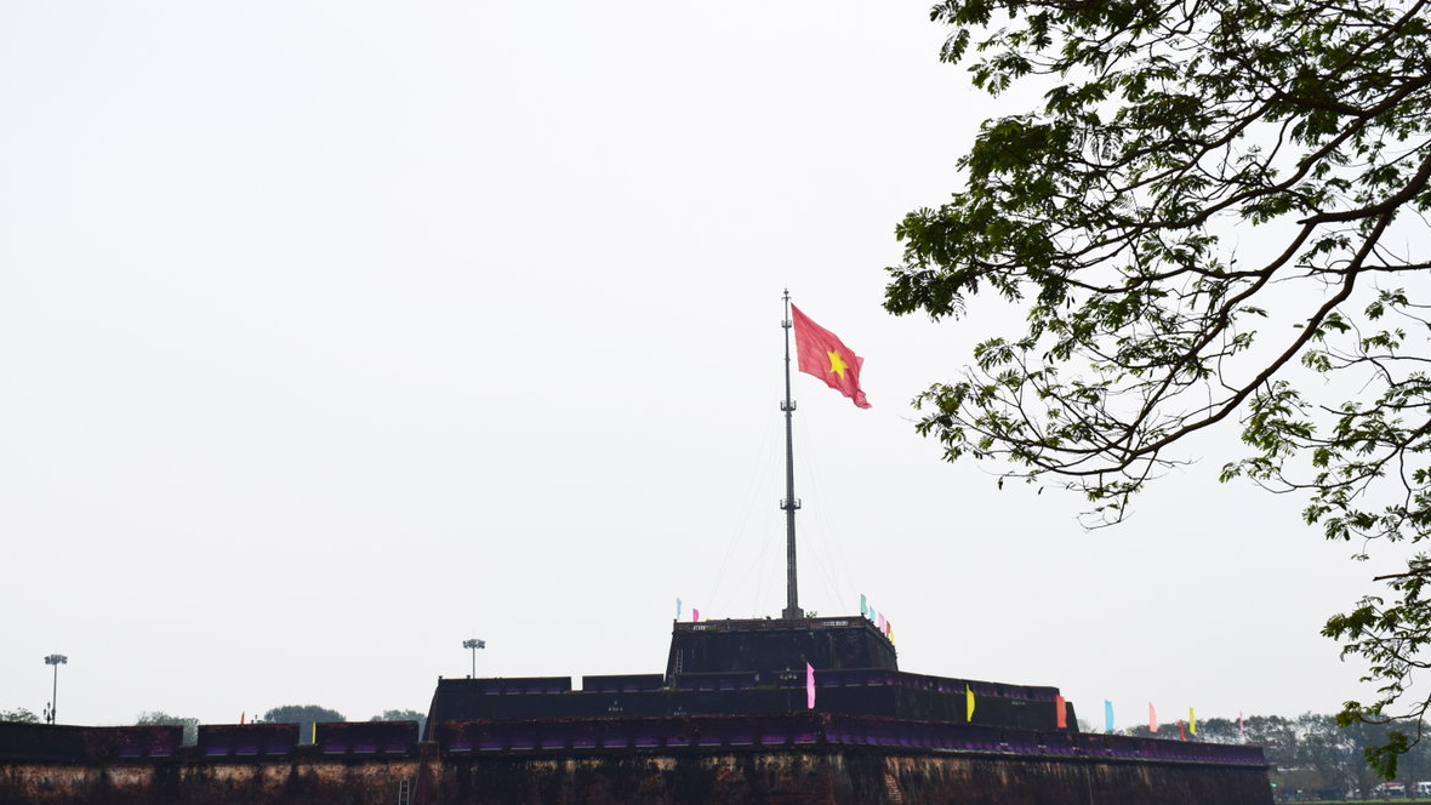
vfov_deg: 24.1
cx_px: 720
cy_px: 484
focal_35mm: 50
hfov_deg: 41.7
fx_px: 1880
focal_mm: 31
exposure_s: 1/50
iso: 400
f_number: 8
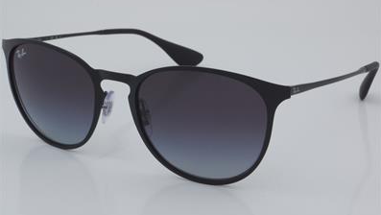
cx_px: 191
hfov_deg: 26.8
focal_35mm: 79
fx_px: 799
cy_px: 104
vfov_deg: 15.3
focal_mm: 50
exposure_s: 1/4
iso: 100
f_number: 32
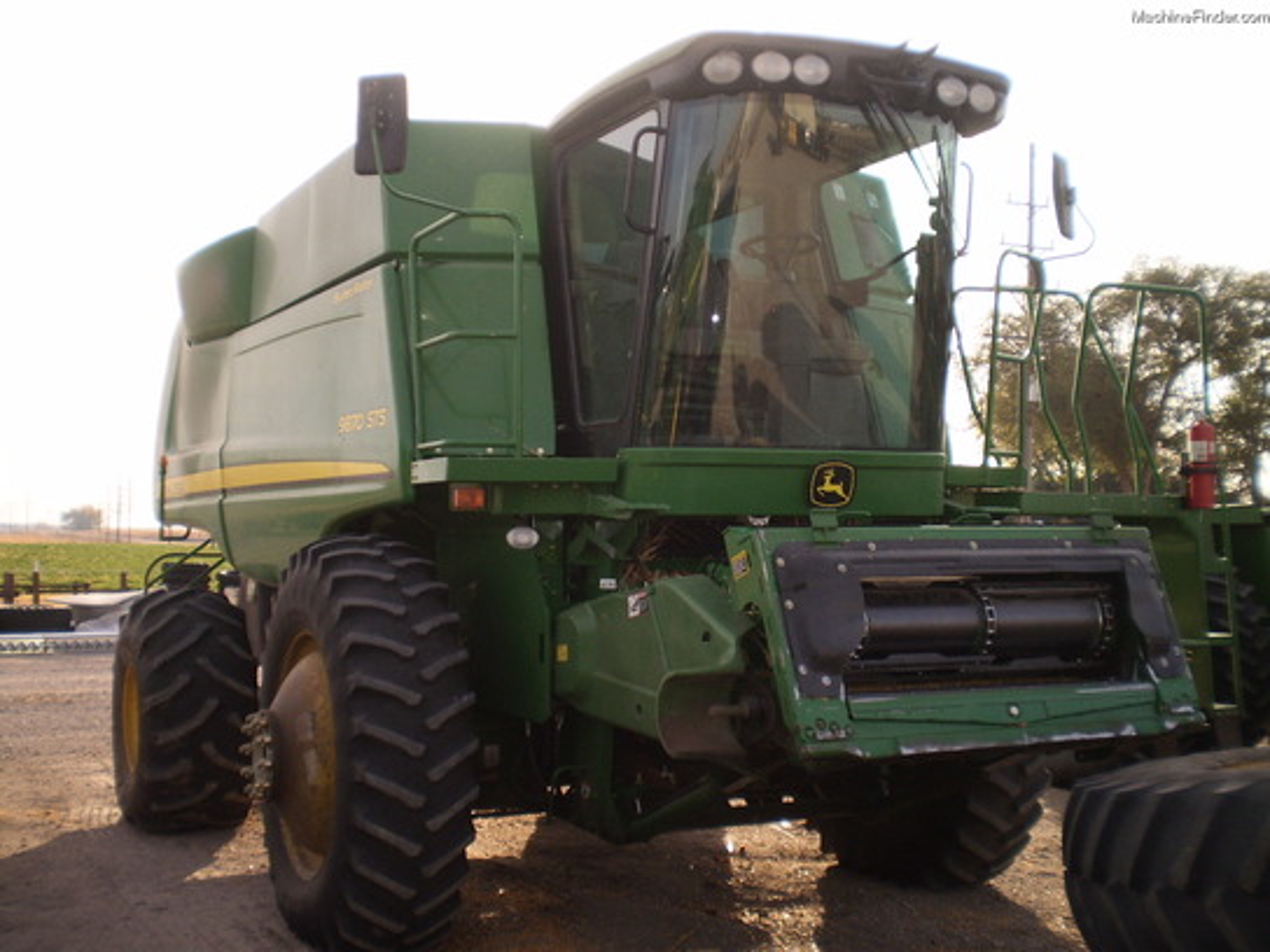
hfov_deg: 44.8
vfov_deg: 34.3
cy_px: 476
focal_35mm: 42
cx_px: 635
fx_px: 1541
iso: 64
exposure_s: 1/500
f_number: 3.5
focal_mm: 7.4
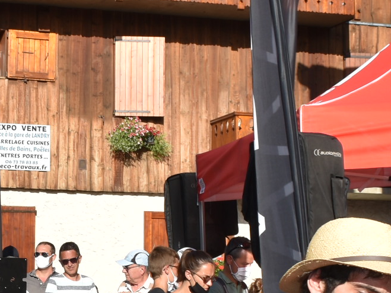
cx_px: 43
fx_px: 1333
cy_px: 276
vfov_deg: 12.4
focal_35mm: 118
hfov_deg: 16.5
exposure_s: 1/200
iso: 100
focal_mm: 18
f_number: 9
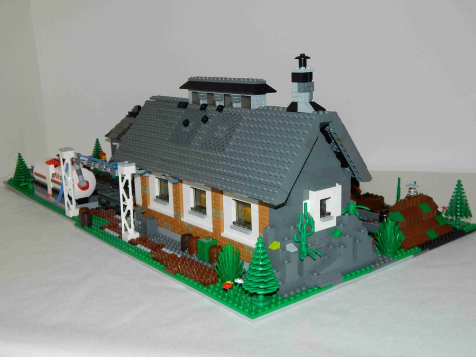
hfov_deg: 45.8
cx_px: 238
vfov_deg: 35.1
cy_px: 178
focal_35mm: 41
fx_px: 564
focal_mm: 7.3
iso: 200
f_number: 3.5
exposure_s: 1/40
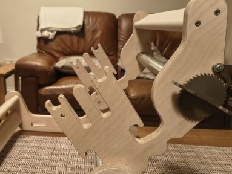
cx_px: 81
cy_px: 121
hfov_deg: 50.6
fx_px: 242
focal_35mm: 36
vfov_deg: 39.1
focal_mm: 5.56
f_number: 1.8
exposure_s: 1/33.3
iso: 1812
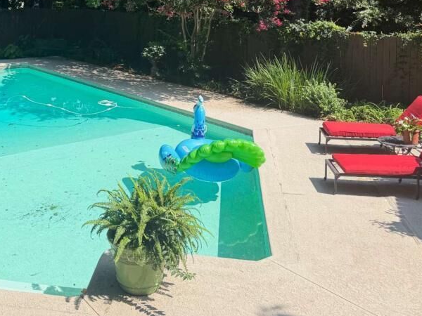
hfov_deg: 39.0
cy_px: 13
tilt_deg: -2.5
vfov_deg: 28.7
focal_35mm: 48
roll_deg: -0.9
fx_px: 585
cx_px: 126
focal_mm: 6.76
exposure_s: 1/2525
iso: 80
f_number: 1.78
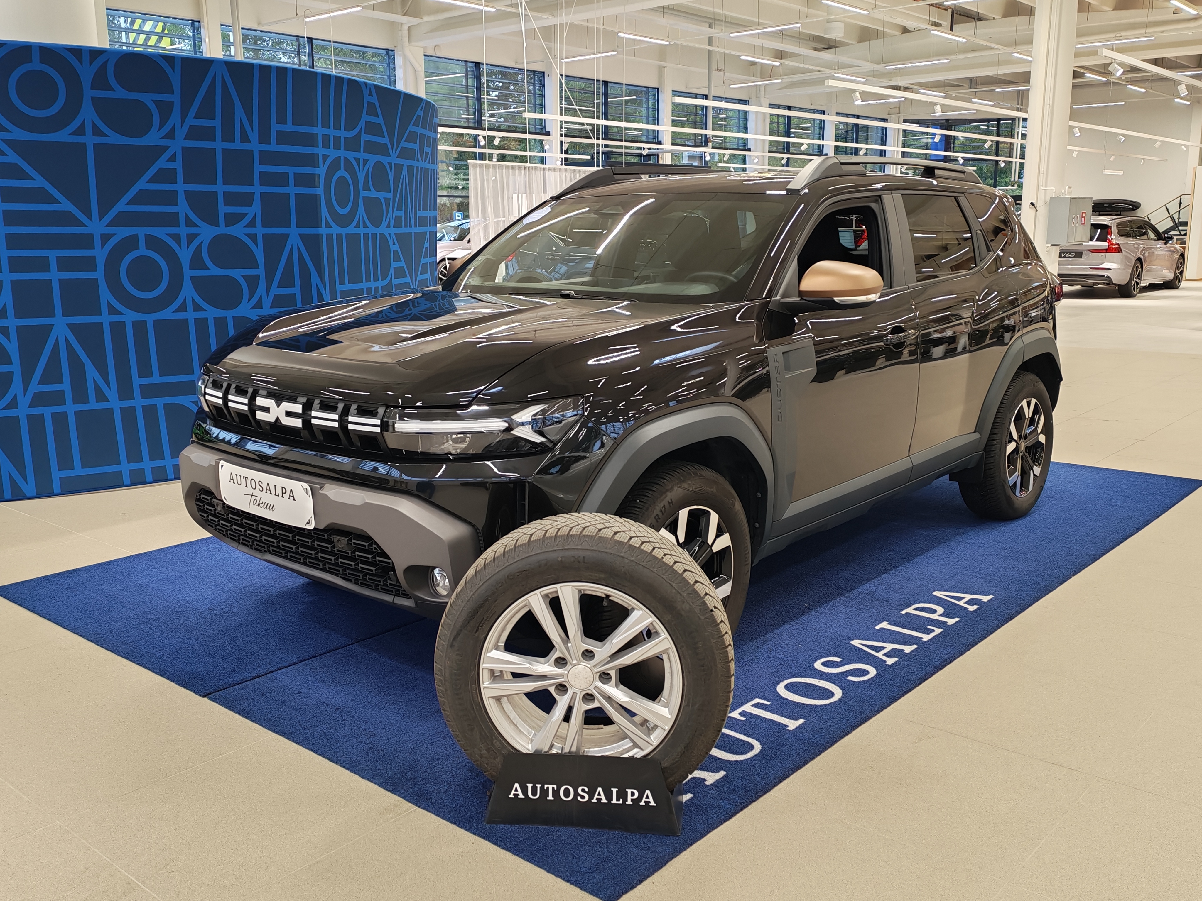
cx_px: 601
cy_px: 450
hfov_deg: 55.4
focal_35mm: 33
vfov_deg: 42.9
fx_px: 1146
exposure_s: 1/100
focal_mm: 6.12
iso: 447
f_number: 1.9
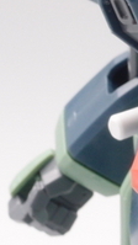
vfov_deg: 6.4
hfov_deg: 3.6
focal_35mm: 338
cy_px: 5
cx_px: 277
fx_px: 2198
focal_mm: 16.63
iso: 100
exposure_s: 1/6
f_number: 8
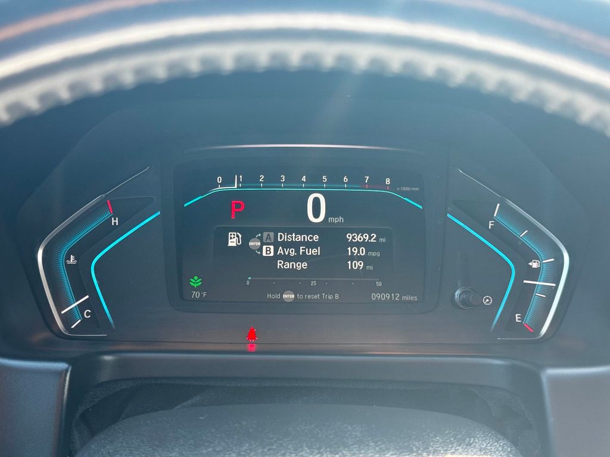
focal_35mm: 48
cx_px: 305
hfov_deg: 39.7
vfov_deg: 30.3
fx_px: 846
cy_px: 228
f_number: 1.78
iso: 80
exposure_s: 1/165
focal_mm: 6.76
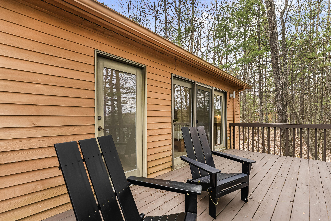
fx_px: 136
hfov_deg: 101.1
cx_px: 166
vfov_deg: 78.1
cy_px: 110
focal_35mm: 15
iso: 640
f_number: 8
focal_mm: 14.8
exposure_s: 1/200
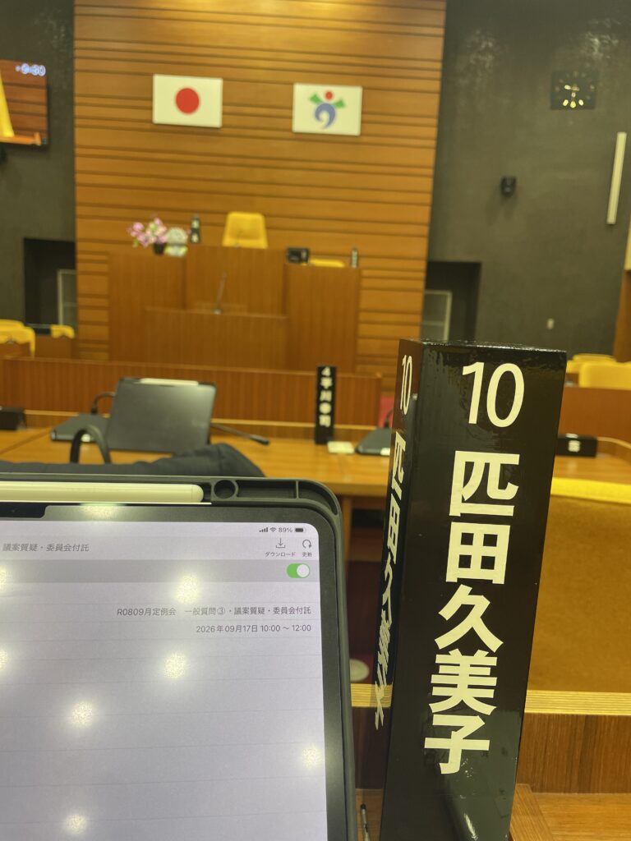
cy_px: 420
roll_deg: -1.8
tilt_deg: -9.4
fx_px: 632
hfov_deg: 53.1
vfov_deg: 67.3
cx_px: 316
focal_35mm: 26
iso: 80
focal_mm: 4.2
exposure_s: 1/120
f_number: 1.6
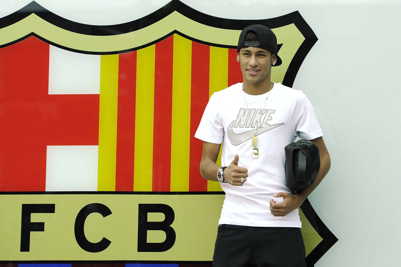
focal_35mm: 102
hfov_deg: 20.0
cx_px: 200
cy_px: 134
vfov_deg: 13.4
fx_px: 1136
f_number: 4.5
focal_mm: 102
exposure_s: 1/1000
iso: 400
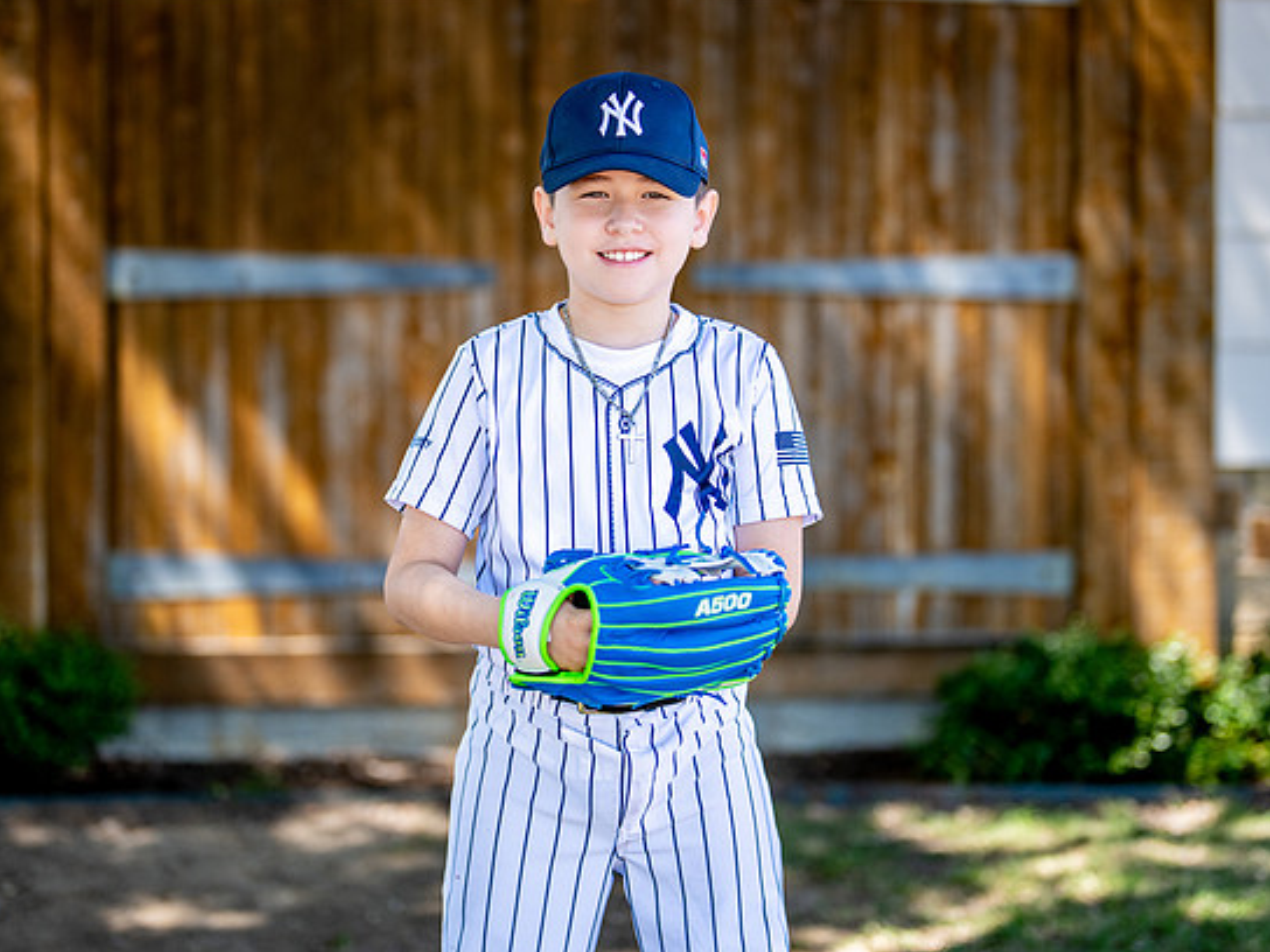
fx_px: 2605
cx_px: 608
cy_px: 402
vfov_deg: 20.7
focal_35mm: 71
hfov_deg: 27.4
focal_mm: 50
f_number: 1.2
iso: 100
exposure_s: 1/1250
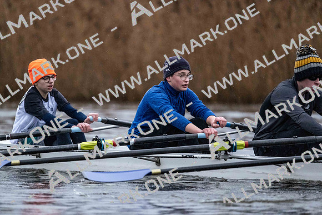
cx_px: 161
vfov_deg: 3.4
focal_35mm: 400
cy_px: 108
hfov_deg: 5.2
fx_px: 3578
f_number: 4.5
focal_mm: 400
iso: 10000
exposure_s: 1/1600
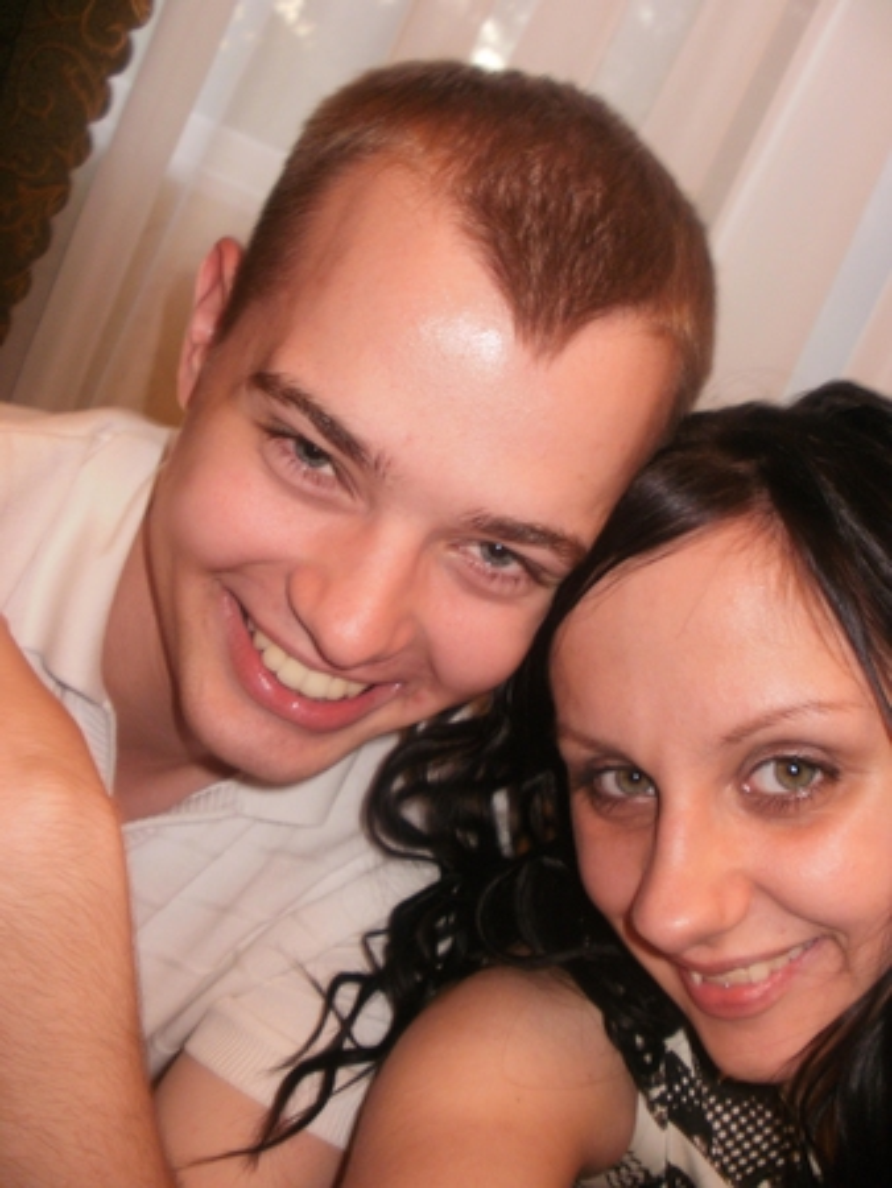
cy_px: 594
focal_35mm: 36
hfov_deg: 39.7
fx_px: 1236
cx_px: 446
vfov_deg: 51.3
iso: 125
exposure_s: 1/30
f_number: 3.5
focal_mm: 6.3
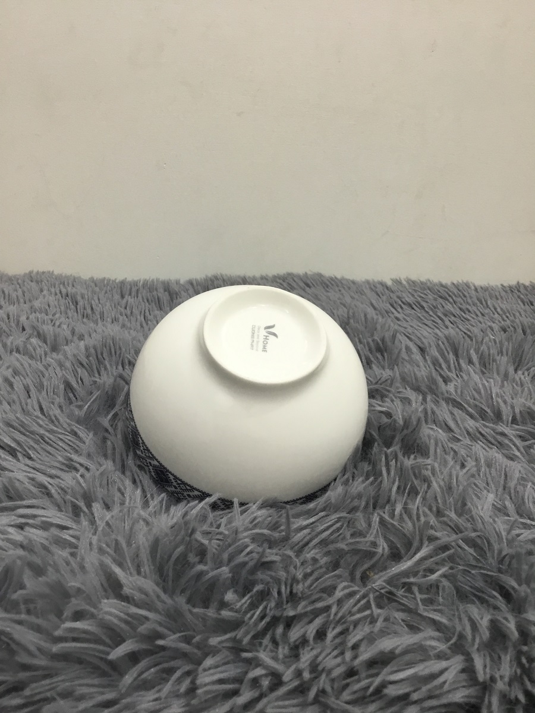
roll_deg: +0.3
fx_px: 639
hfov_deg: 45.4
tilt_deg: -17.7
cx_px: 268
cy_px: 356
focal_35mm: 31
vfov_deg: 58.4
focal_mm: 3.3
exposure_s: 1/33
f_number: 2.4
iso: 80
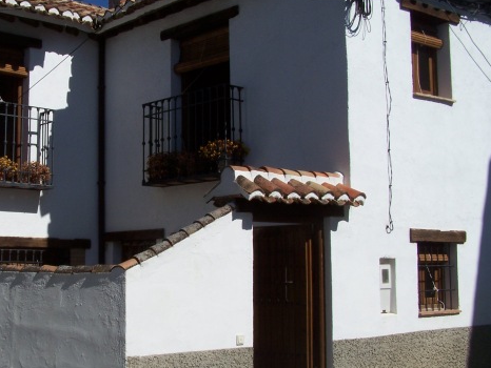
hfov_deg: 35.7
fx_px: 752
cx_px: 150
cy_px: 209
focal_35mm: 53
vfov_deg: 27.5
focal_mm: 6.3
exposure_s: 1/750
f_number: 5.6
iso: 80
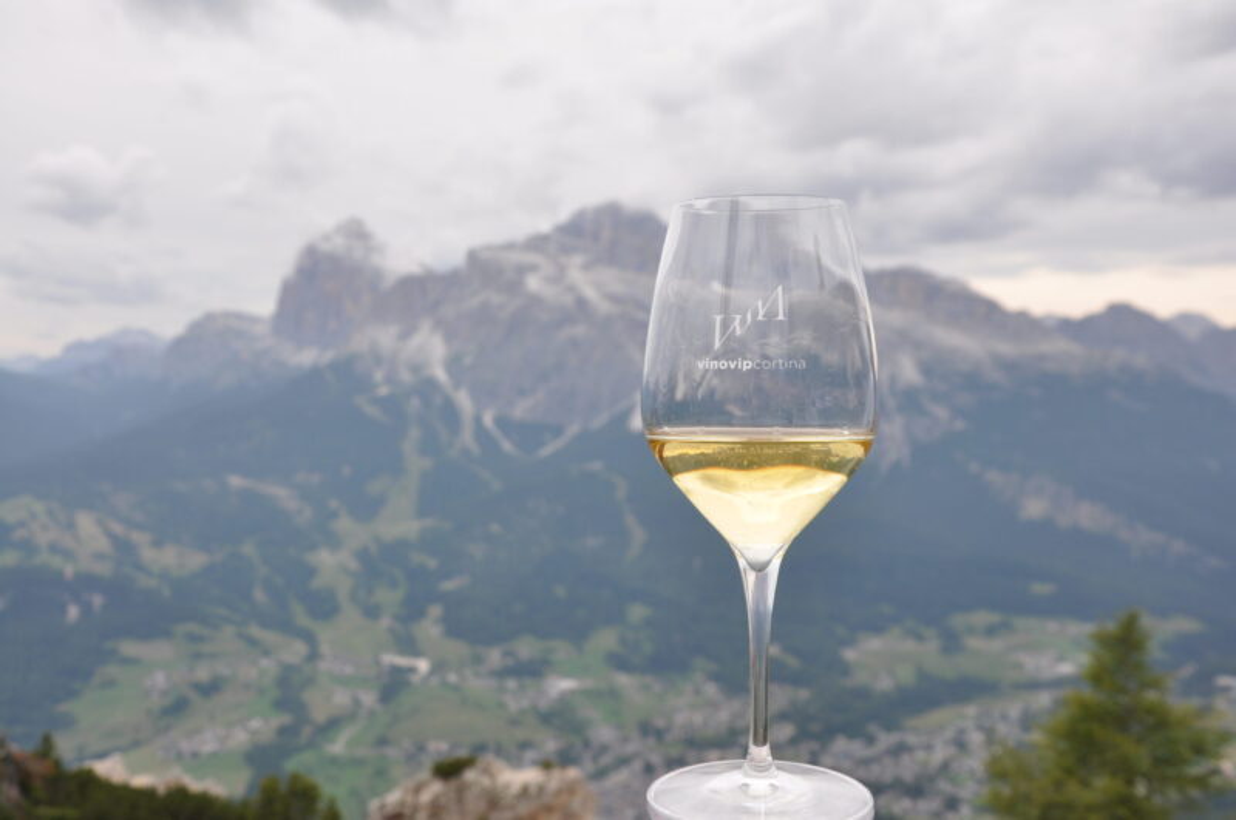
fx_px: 1440
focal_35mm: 42
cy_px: 410
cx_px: 618
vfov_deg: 31.8
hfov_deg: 46.5
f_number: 9
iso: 200
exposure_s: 1/320
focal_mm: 28
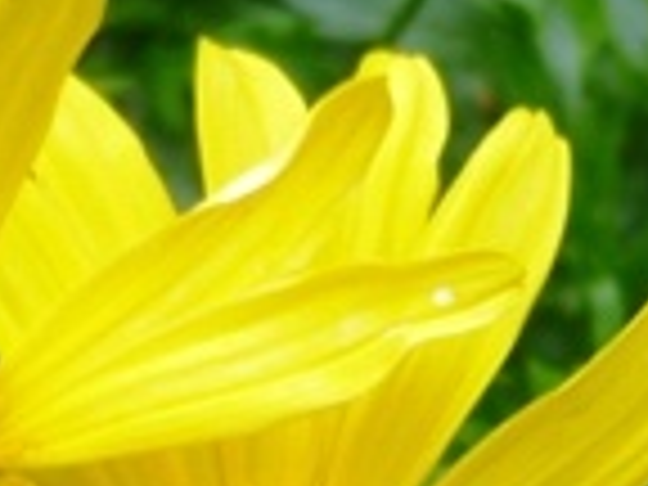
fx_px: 2078
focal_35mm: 111
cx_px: 382
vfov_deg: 13.1
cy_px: 518
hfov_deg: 17.7
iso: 80
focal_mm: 4.5
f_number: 2.8
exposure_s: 1/100
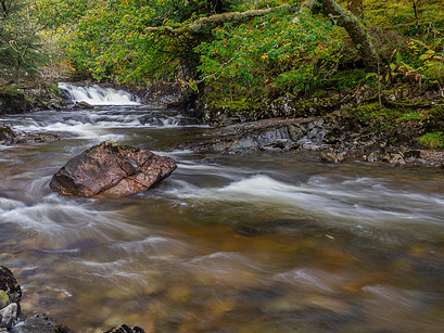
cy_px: 181
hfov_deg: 53.8
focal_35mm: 34
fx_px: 436
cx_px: 193
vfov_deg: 41.8
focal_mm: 12
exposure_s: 1/1.25
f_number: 11
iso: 64
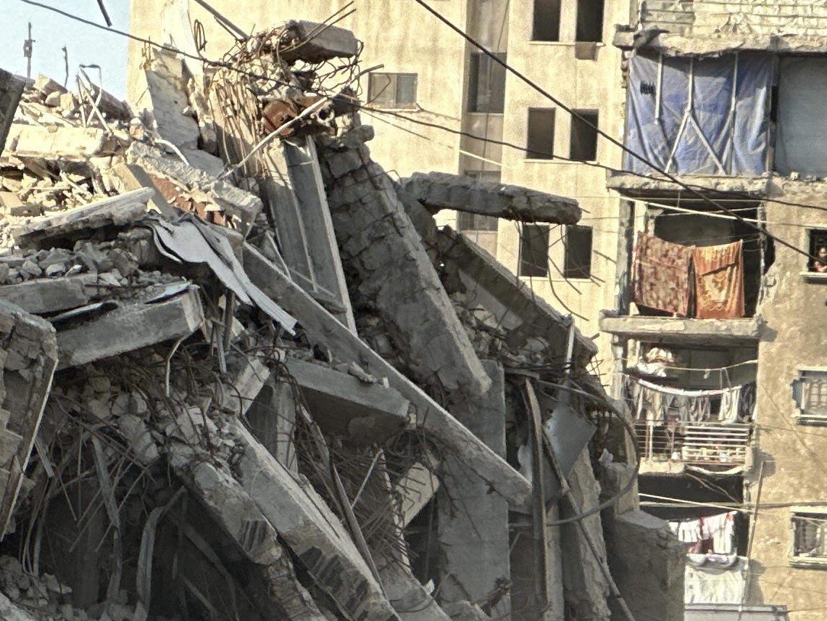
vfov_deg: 5.4
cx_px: 428
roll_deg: -3.1
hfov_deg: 7.3
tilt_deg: -1.3
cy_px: 976
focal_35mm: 272
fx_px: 6499
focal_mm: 9
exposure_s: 1/121
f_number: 2.8
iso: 32
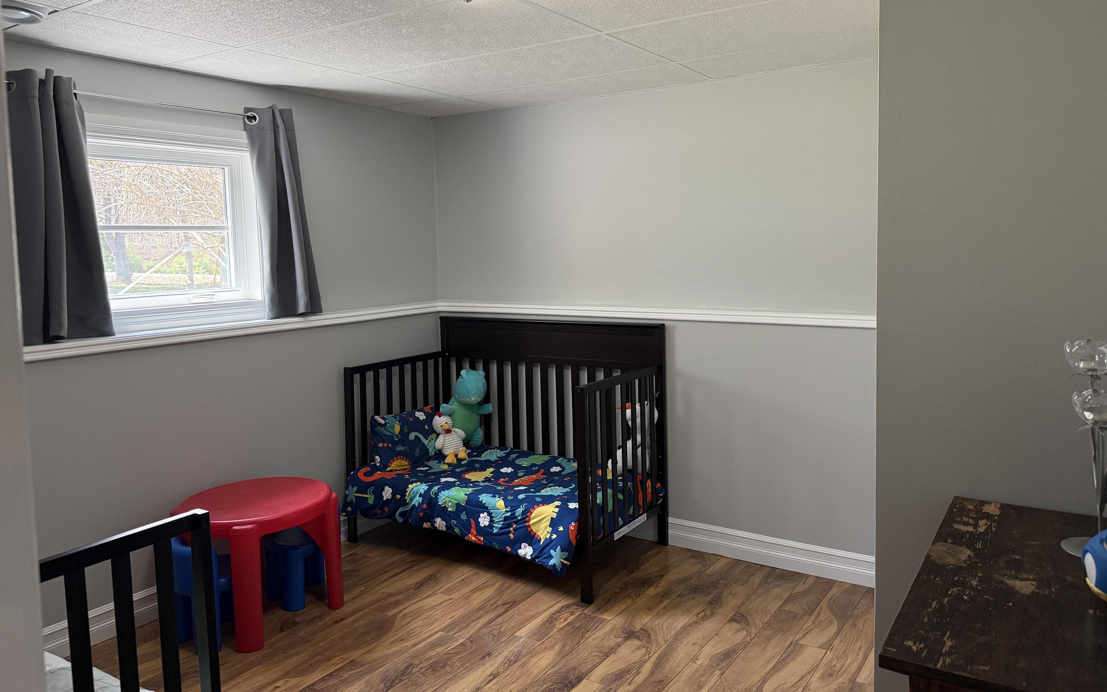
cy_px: 299
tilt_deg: -4.2
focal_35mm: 26
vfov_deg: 47.5
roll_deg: +1.5
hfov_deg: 70.4
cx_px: 560
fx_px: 784
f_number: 1.78
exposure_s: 1/120
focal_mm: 6.76
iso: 320
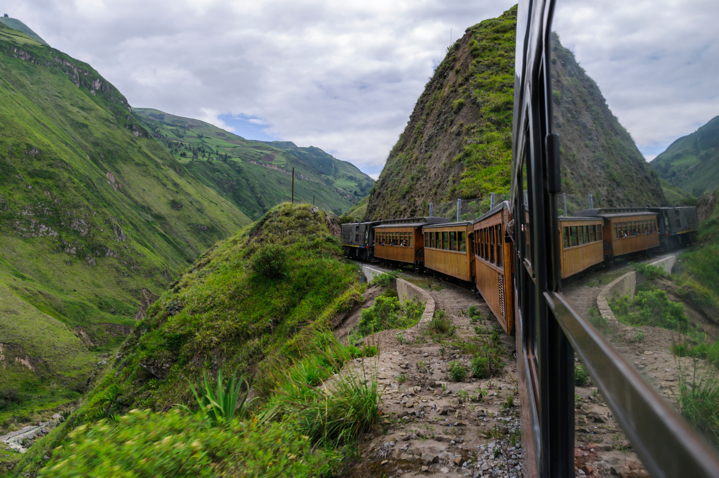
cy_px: 239
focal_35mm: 30
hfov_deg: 62.0
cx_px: 360
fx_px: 598
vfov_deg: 43.5
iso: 200
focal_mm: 20
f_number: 8
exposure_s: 1/125
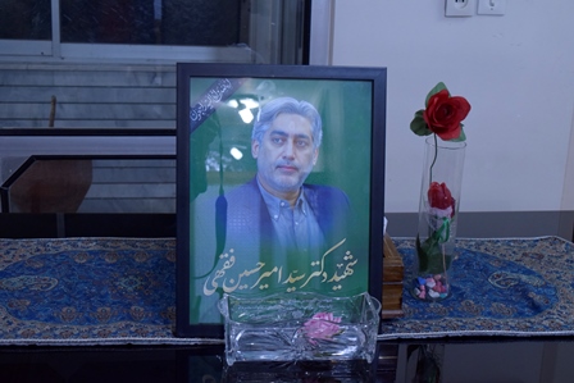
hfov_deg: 37.8
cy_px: 192
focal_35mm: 52
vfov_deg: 25.8
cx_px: 287
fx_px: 837
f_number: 10
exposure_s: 1/50
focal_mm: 35
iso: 2000
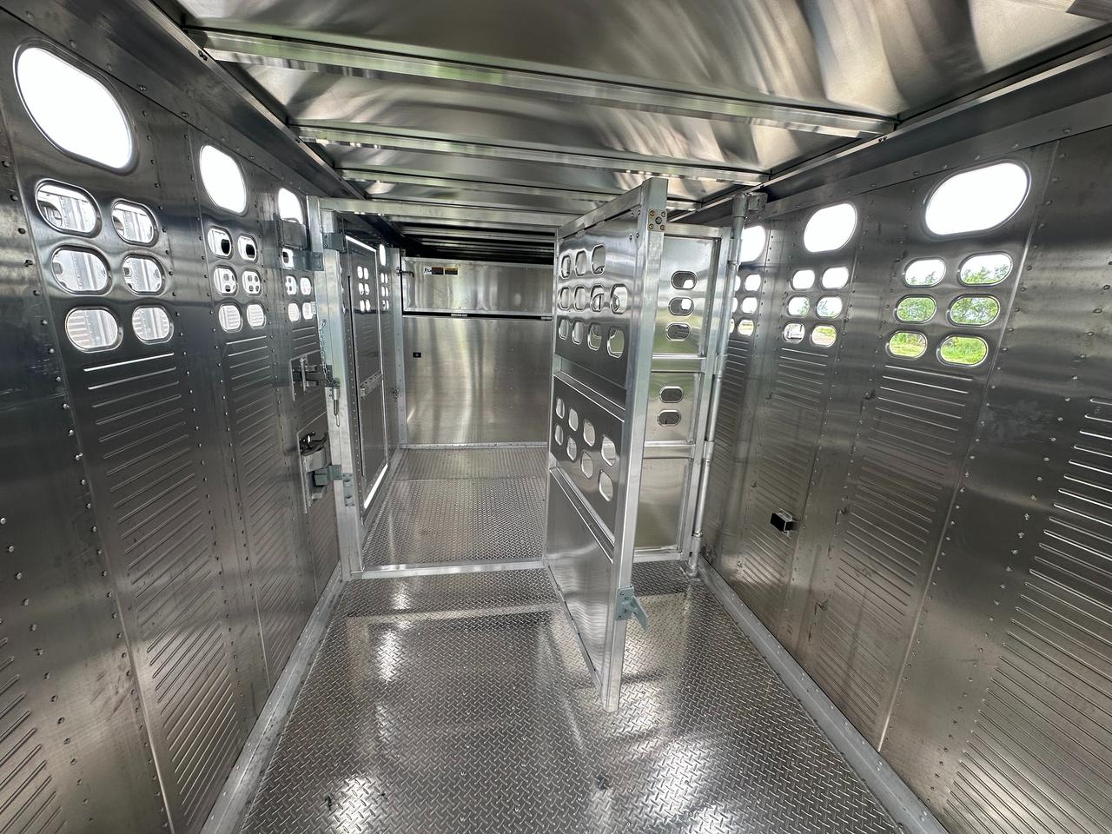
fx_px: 450
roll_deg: -2.6
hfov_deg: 102.1
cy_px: 417
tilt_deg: -14.1
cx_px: 556
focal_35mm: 14
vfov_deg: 85.7
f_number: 2.2
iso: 64
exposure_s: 1/99
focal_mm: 2.22
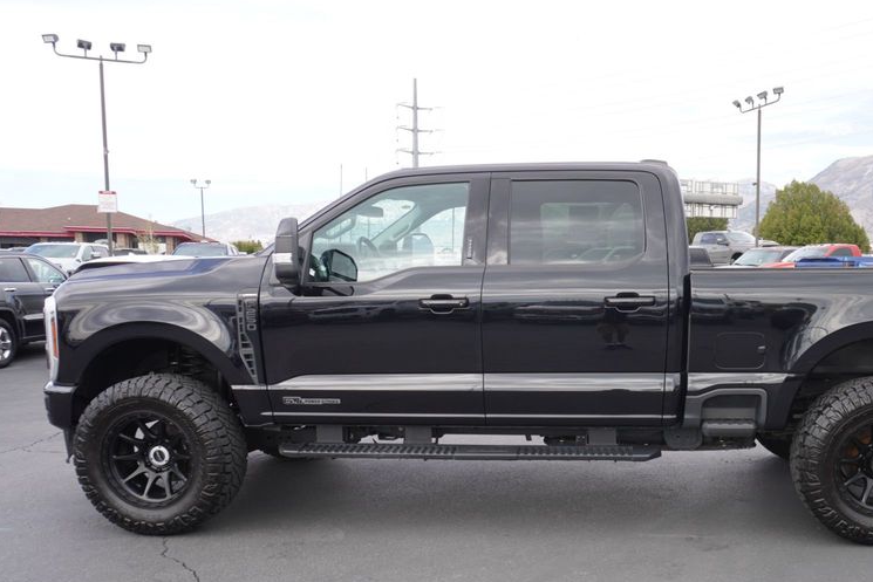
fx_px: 800
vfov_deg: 39.6
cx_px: 577
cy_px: 376
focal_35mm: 33
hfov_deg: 56.1
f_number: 5.6
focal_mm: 16
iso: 100
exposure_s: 1/125
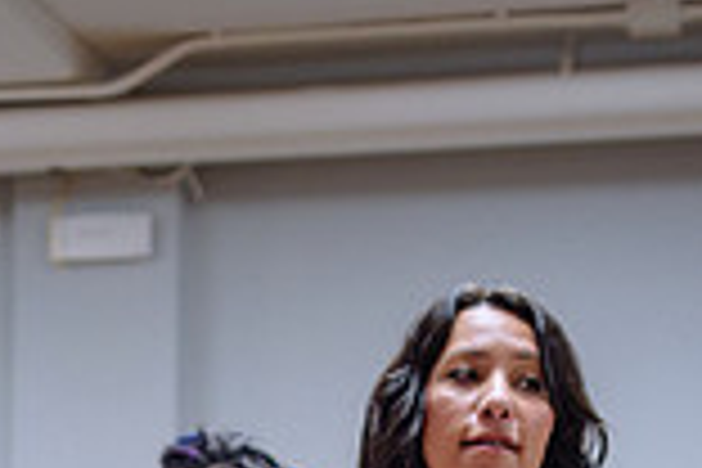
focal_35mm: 89
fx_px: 1735
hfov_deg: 22.9
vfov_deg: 13.6
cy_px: 857
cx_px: 342
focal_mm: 24
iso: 800
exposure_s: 1/250
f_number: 1.4
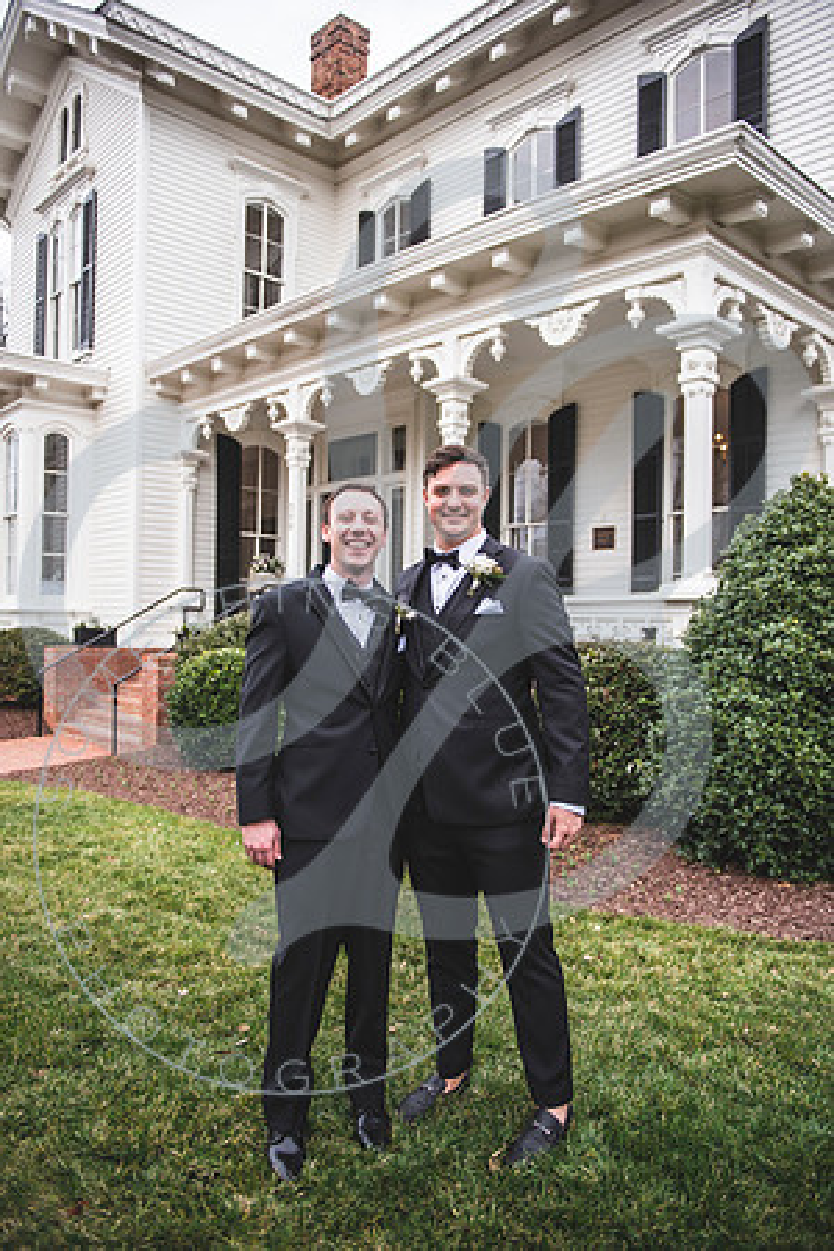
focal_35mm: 26
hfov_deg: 49.6
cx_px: 417
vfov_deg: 69.4
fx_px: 903
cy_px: 626
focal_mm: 26
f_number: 2.8
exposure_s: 1/400
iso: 100
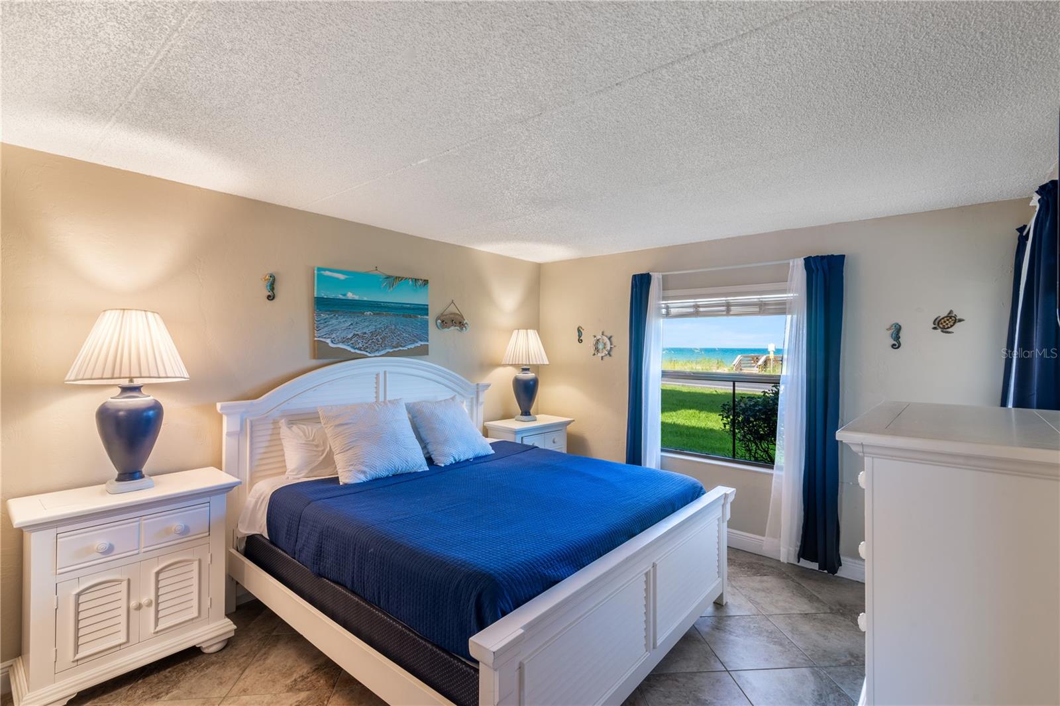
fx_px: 471
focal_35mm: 16
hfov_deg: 96.7
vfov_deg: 73.7
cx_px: 530
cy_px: 353
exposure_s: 2.5
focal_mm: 16
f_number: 11
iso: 100
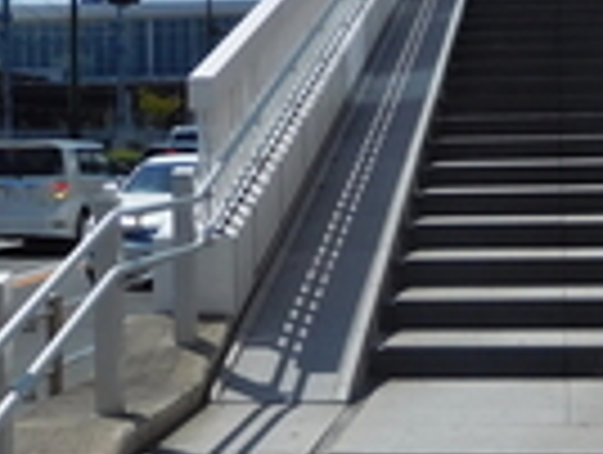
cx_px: 292
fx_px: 1623
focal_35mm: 93
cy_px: 70
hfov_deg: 21.0
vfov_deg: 15.8
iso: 125
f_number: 6.8
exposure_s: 1/800
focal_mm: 4.5
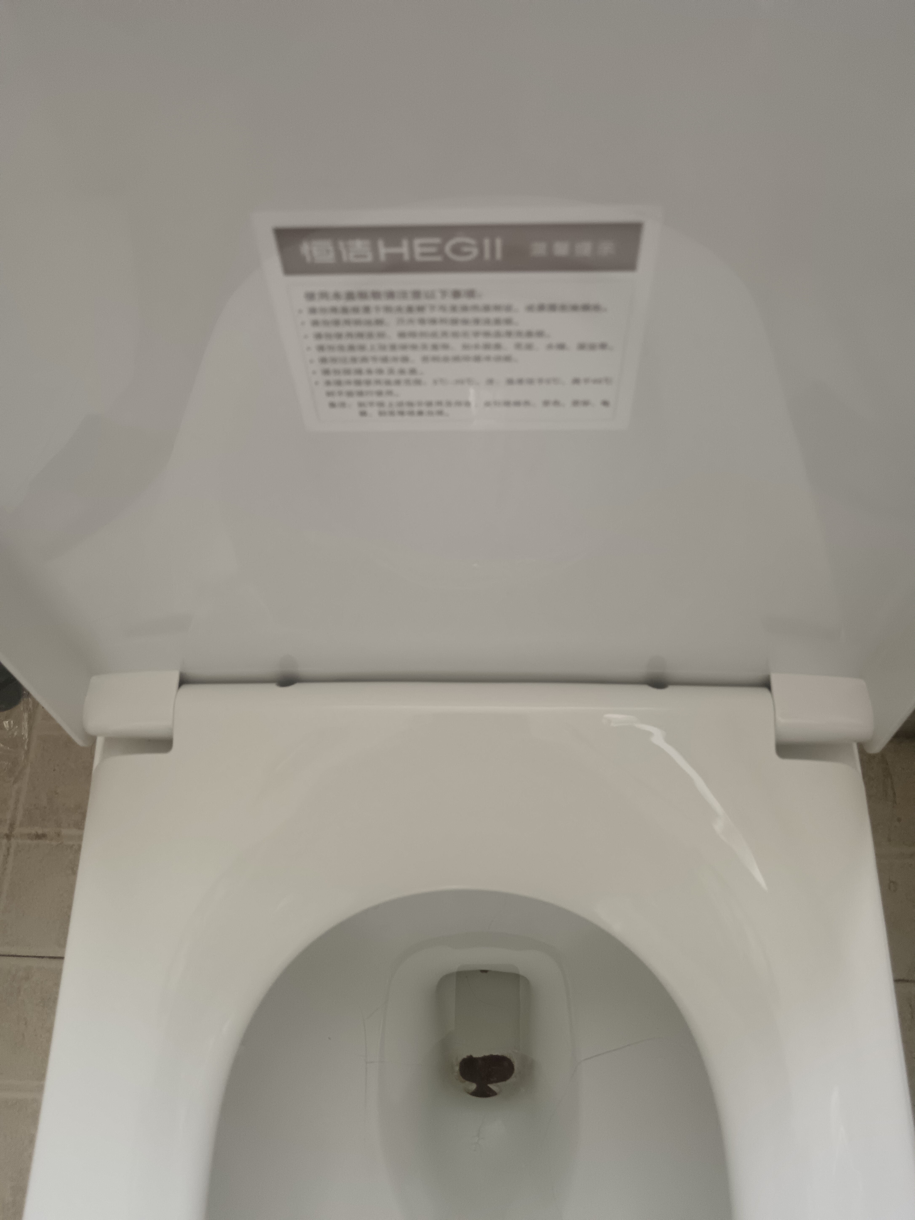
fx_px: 952
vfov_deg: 65.3
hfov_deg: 51.4
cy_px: 610
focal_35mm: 27
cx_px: 458
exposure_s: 1/24
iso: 1210
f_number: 1.9
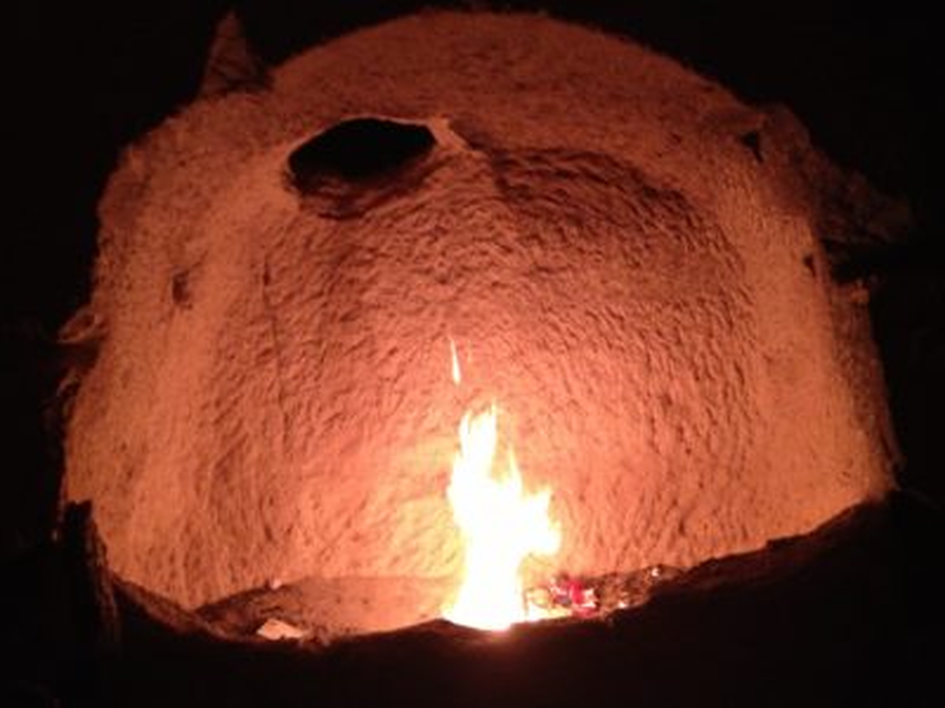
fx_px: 955
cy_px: 354
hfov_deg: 52.6
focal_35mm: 35
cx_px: 472
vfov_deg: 40.7
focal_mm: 4.28
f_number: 2.4
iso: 400
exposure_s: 1/15
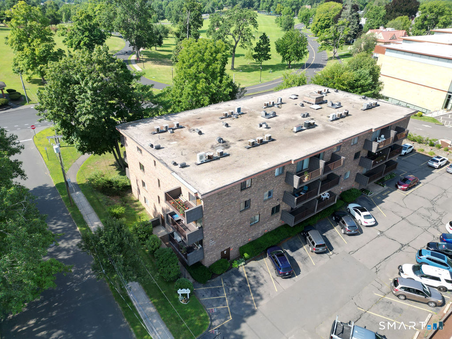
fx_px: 313
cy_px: 170
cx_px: 226
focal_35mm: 24
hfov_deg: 71.6
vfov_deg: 56.8
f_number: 1.7
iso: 100
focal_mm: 6.72
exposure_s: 1/1250
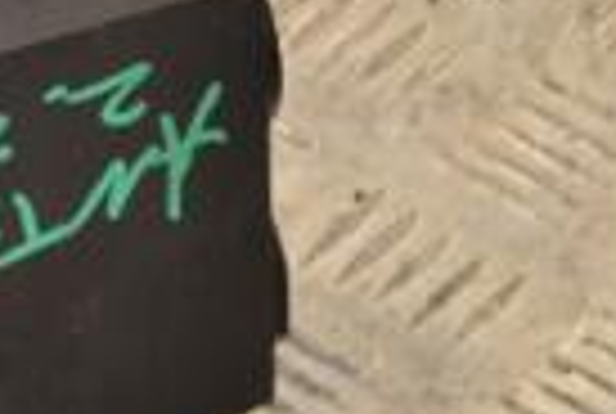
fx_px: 4493
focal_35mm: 262
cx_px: -634
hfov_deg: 7.5
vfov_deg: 5.3
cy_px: 81
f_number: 5.3
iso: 400
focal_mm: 40
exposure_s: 1/100
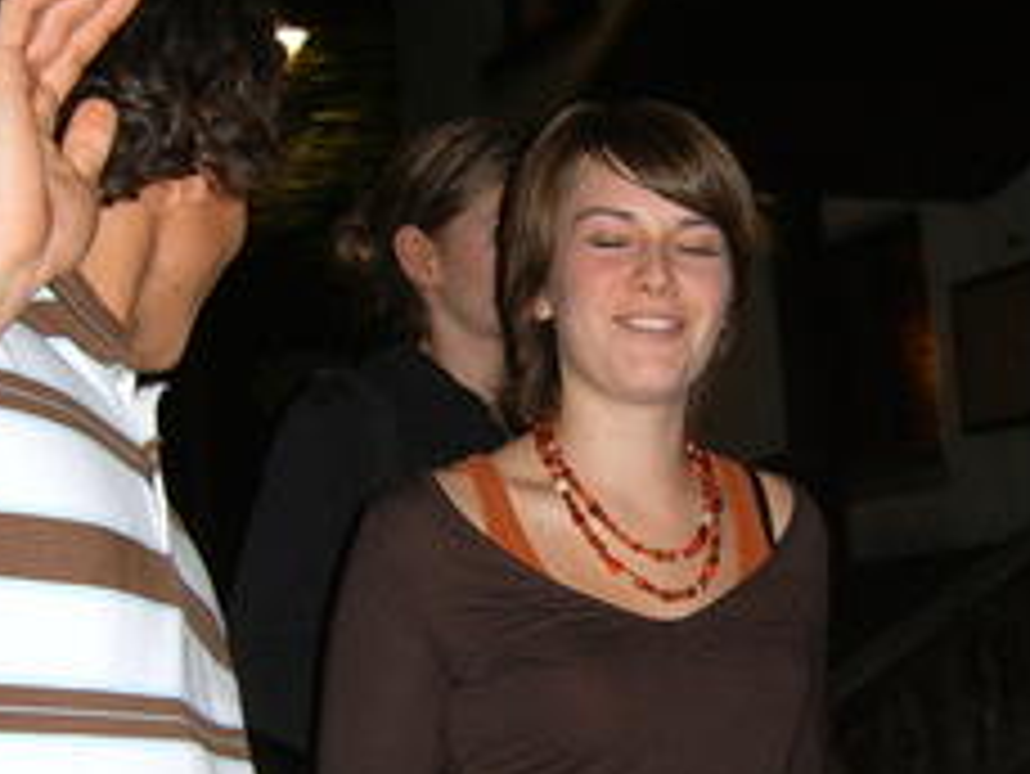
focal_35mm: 72
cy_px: 518
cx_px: 558
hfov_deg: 27.0
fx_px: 2143
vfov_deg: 20.4
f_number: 2.8
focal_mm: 5.8
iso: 100
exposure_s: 1/30
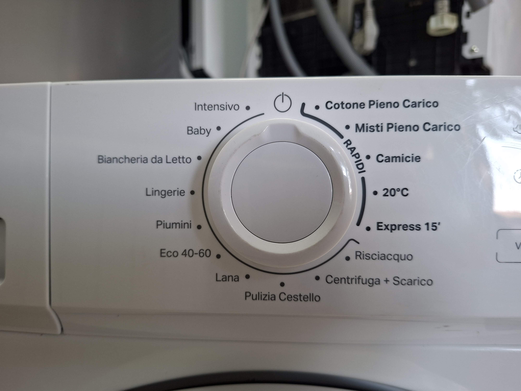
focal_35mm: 23
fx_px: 346
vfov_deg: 58.9
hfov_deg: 73.9
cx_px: 260
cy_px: 196
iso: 250
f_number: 1.8
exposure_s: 1/120
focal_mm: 5.54
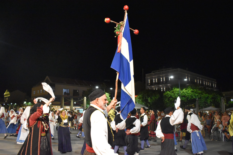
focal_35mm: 30
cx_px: 116
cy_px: 78
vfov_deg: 43.6
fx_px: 194
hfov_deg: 61.9
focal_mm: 20
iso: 5600
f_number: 3.8
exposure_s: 1/125
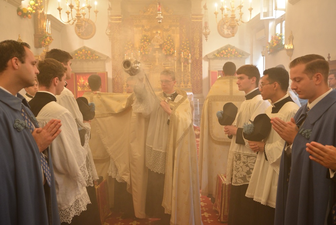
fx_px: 299
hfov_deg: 58.7
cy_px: 112
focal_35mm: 32
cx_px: 168
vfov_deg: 41.2
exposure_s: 1/80
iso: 1600
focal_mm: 32
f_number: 4.5
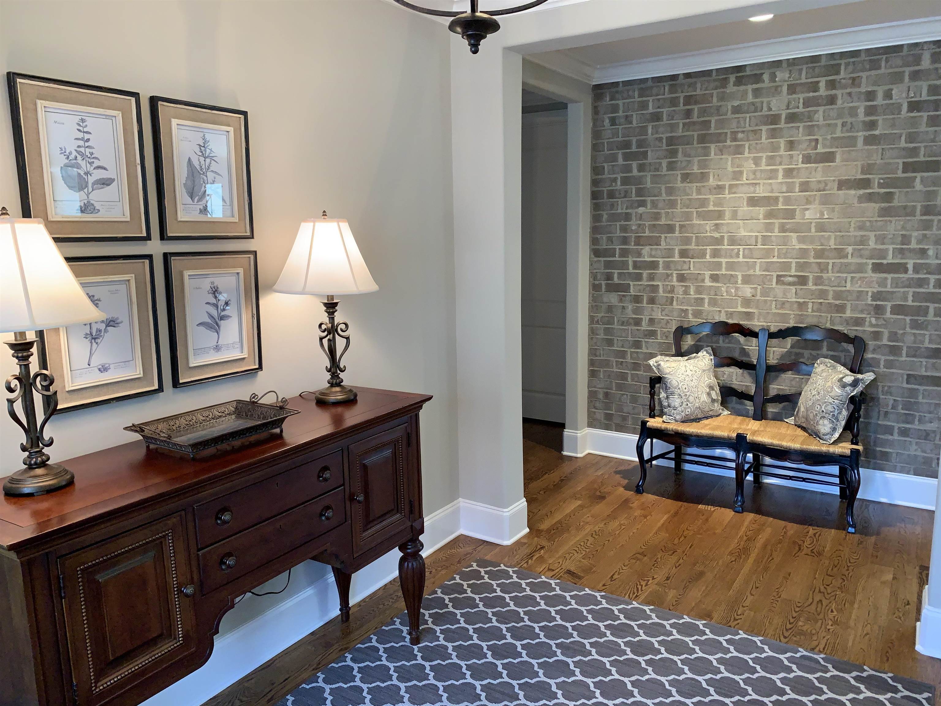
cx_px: 470
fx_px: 707
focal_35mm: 26
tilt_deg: -9.7
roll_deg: +0.8
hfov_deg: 67.3
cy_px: 353
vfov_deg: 53.1
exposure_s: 1/60
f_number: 1.8
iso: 160
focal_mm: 4.25
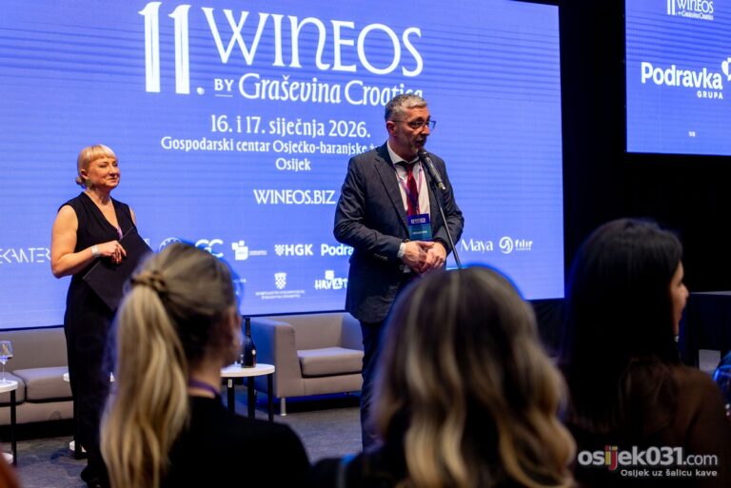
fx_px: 1016
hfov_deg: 39.6
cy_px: 244
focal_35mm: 50
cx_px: 366
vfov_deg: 27.0
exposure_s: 1/160
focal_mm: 50
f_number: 2.8
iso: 200
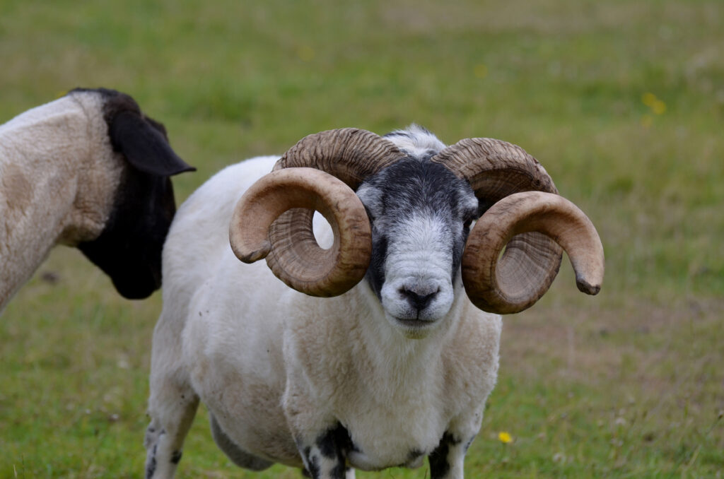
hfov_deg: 8.9
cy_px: 240
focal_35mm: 232
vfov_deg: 5.9
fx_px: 4666
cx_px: 362
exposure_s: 1/400
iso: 200
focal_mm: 155
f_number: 4.8
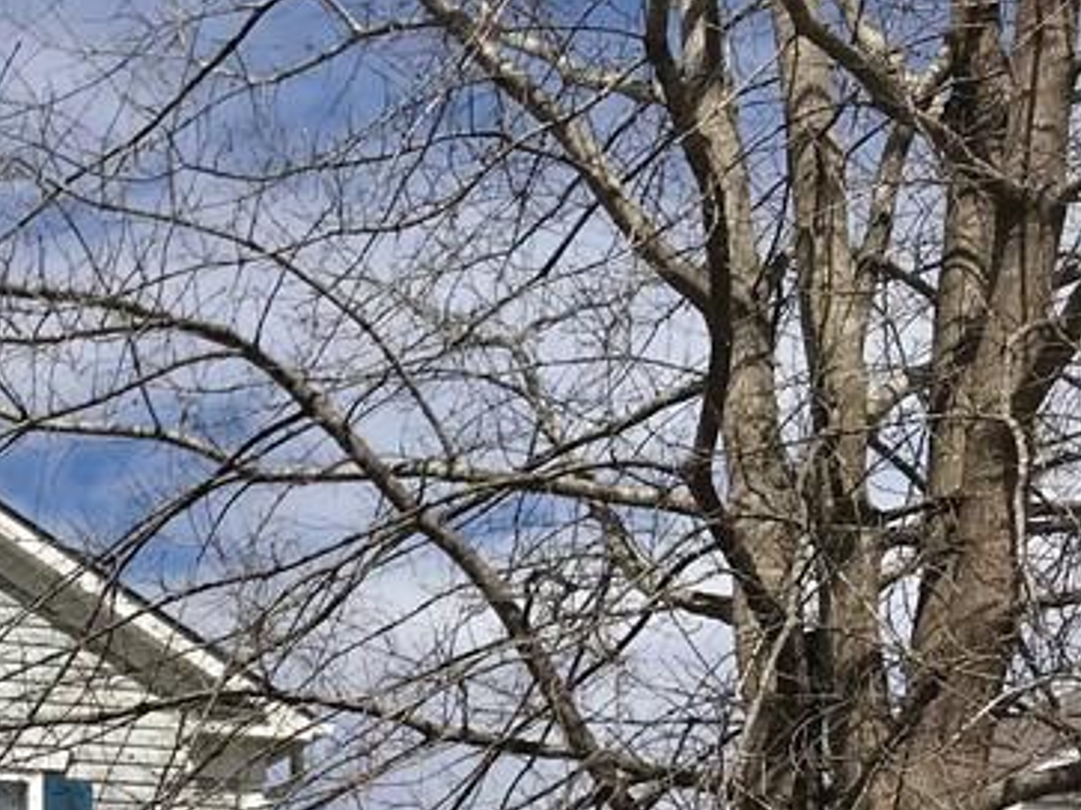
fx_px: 2466
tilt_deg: +9.6
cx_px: -441
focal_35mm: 79
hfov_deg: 21.5
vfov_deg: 17.3
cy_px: 1105
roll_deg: -1.9
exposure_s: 1/4808
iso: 20
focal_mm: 3.99
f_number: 1.8
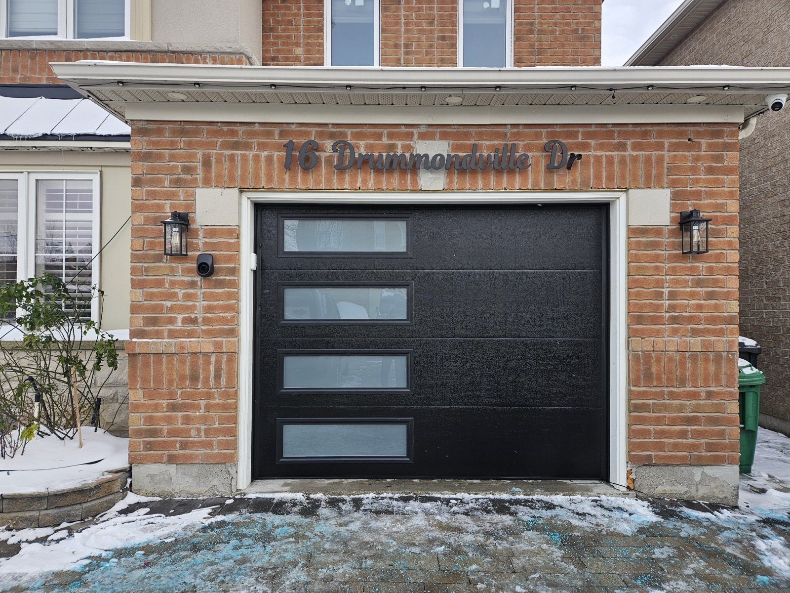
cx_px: 395
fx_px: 525
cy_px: 296
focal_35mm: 23
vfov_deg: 58.9
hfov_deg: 73.9
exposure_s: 1/269
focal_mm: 5.4
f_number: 1.8
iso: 25
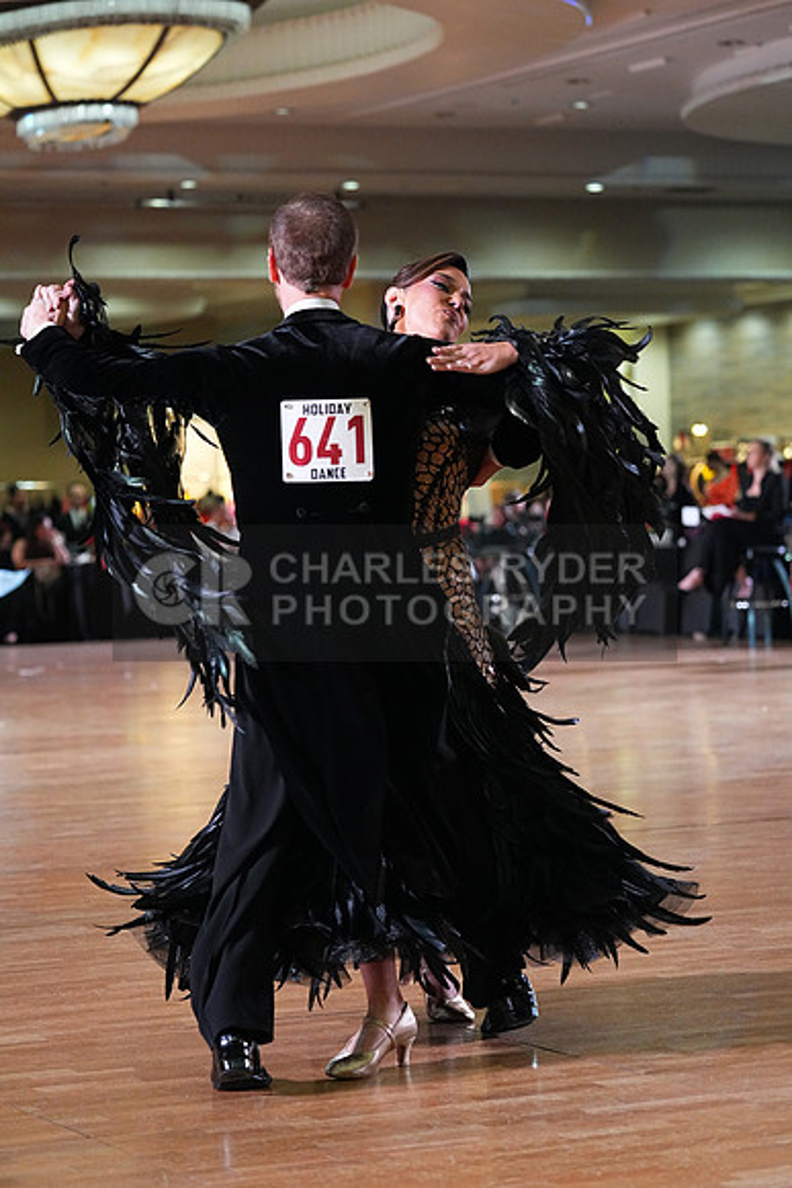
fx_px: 3298
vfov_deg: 20.4
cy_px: 594
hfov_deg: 13.7
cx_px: 396
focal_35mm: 100
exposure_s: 1/400
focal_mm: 100
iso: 6400
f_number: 4
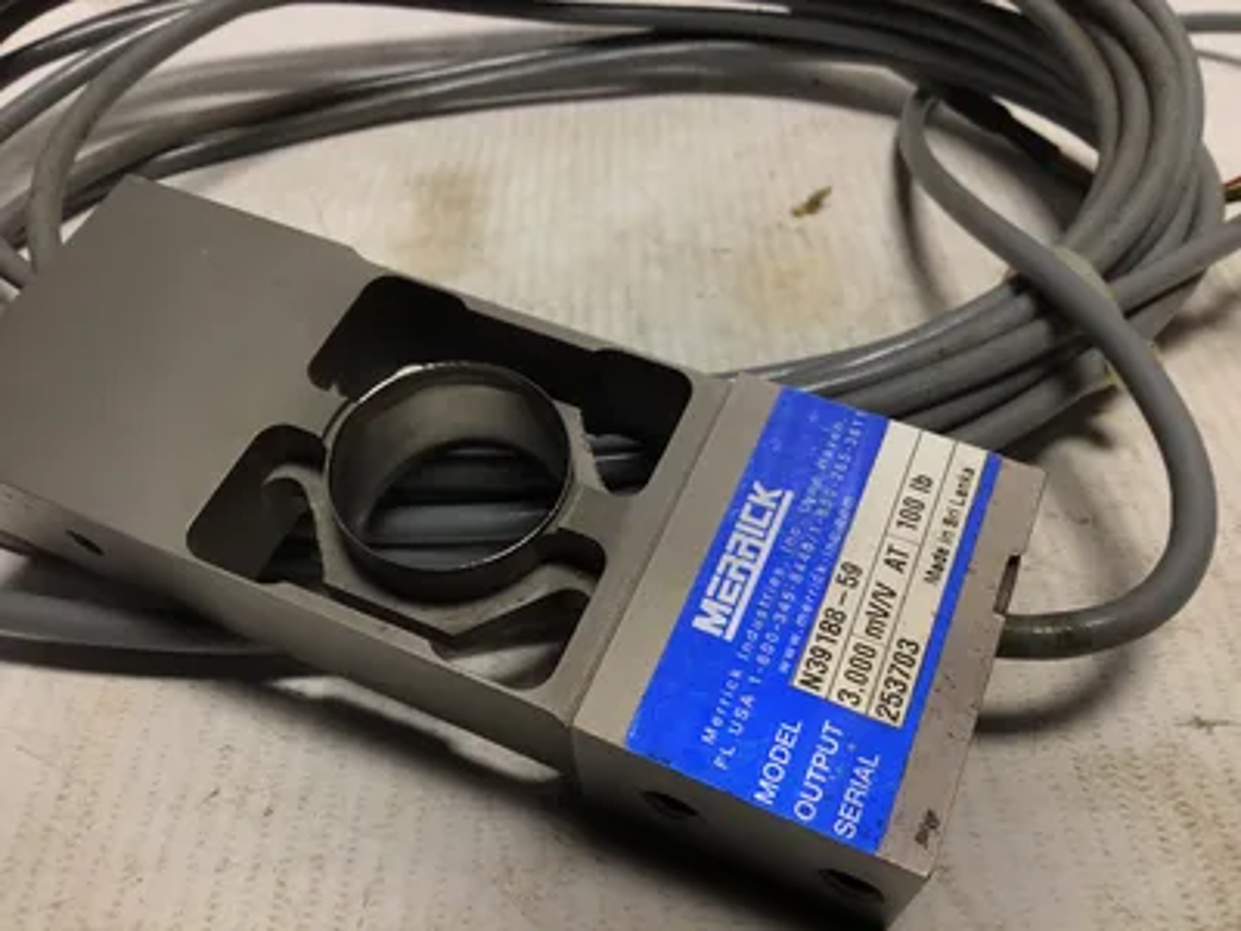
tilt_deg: -43.0
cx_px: 620
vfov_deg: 45.4
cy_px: 466
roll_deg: -0.2
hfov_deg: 58.4
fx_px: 1111
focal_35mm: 31
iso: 25
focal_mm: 3.3
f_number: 2.4
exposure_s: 1/218
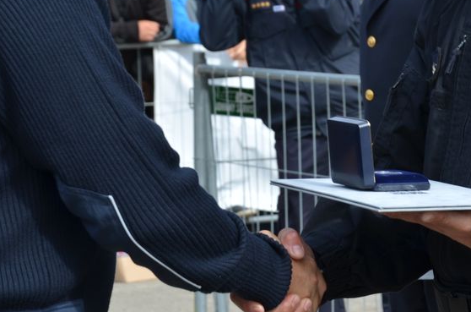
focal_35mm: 241
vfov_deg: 5.7
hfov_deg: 8.6
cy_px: -6
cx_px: 303
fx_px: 3145
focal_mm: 70
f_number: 8
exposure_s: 1/250
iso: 125
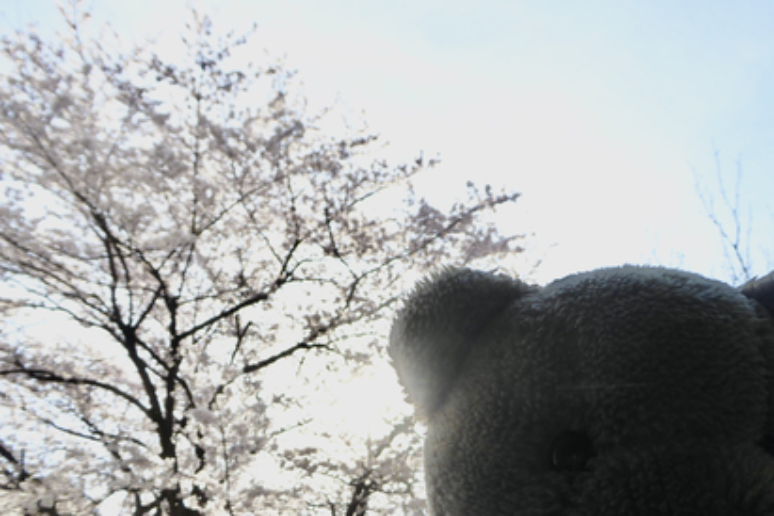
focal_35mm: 38
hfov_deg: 50.0
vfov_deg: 34.6
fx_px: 817
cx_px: 499
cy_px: 360
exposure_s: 1/500
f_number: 3.3
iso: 100
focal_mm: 4.3
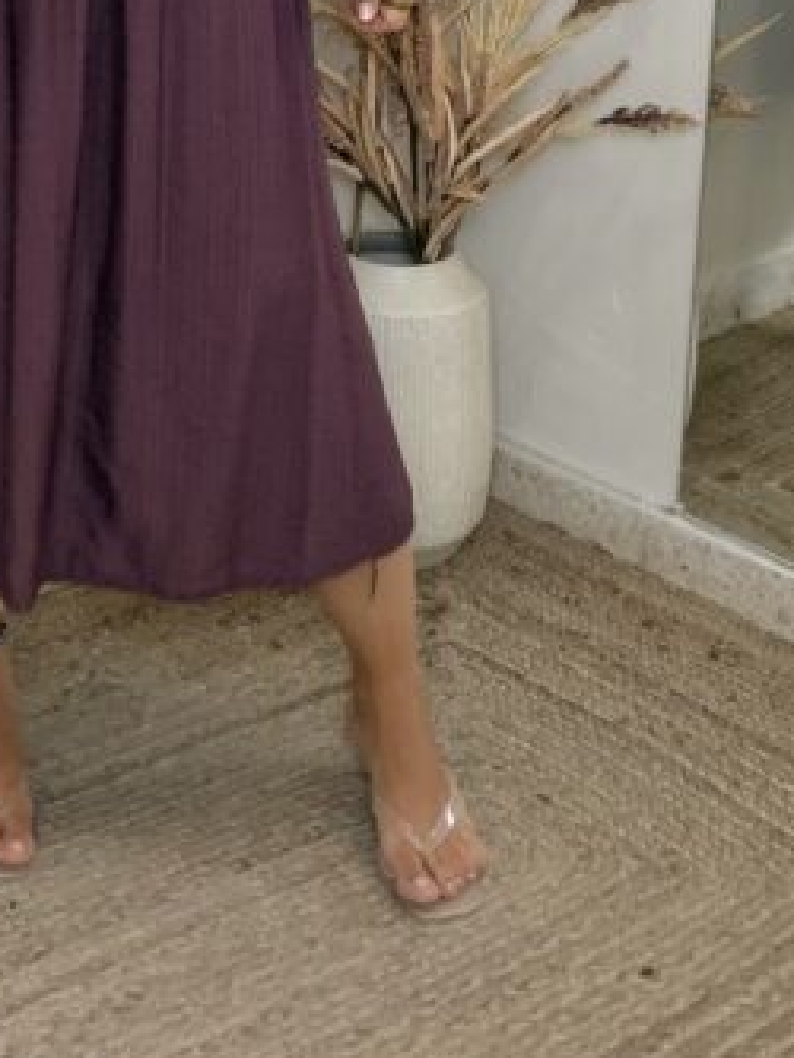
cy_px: -168
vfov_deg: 24.7
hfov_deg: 20.1
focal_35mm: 72
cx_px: 92
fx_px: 2201
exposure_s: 1/60
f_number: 1.9
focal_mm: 2.71
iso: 125
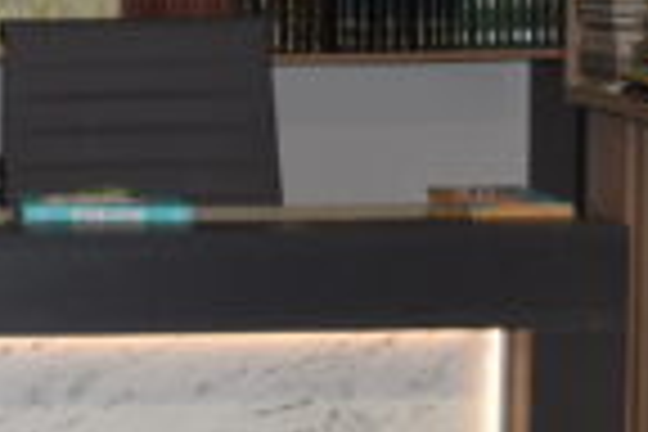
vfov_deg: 9.4
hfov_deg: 13.7
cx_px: -220
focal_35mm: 144
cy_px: -27
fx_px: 2592
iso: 220
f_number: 8
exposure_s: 1/60
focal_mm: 18
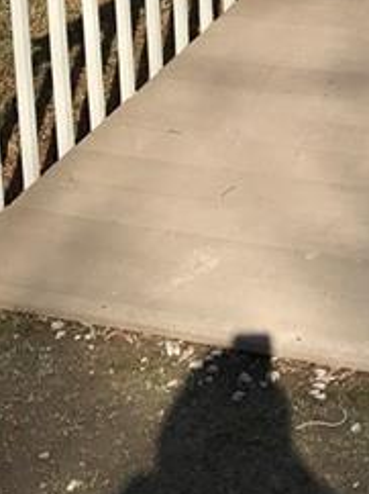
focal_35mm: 89
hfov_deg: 15.9
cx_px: 455
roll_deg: +0.1
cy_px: -182
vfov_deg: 19.9
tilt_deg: -6.3
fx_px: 1267
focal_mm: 3.99
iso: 20
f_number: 1.8
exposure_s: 1/3195
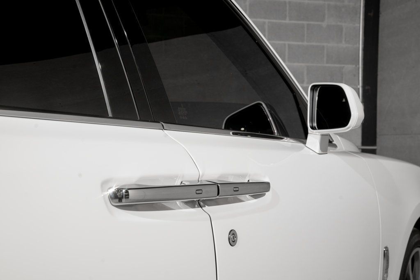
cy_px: 140
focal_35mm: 51
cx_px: 210
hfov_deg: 38.9
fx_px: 595
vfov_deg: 26.5
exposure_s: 1/125
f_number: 9
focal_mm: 51
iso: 400
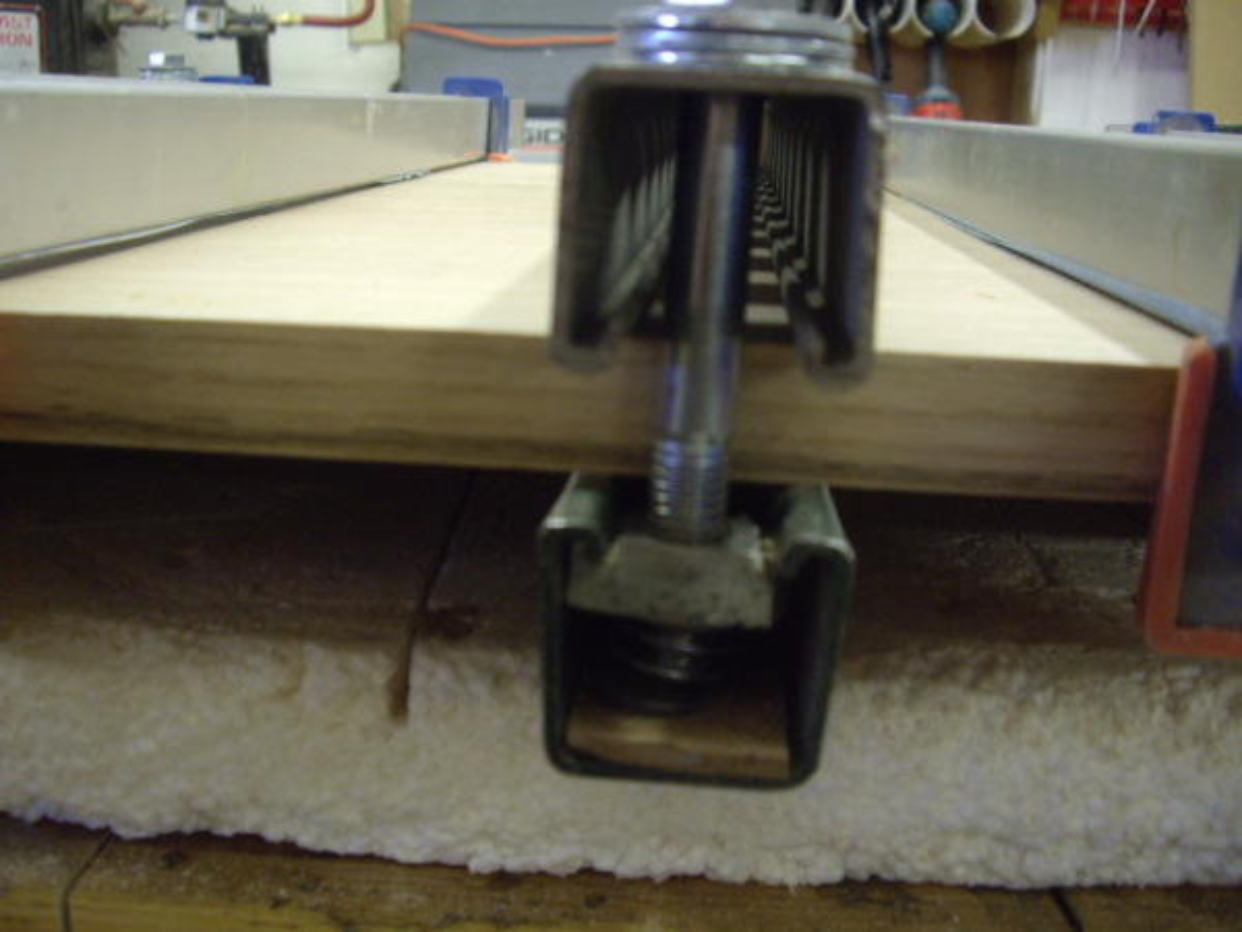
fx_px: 1363
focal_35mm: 38
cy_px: 466
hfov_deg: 49.0
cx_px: 621
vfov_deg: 37.7
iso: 200
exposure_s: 1/30
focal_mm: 7.9
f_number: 2.8
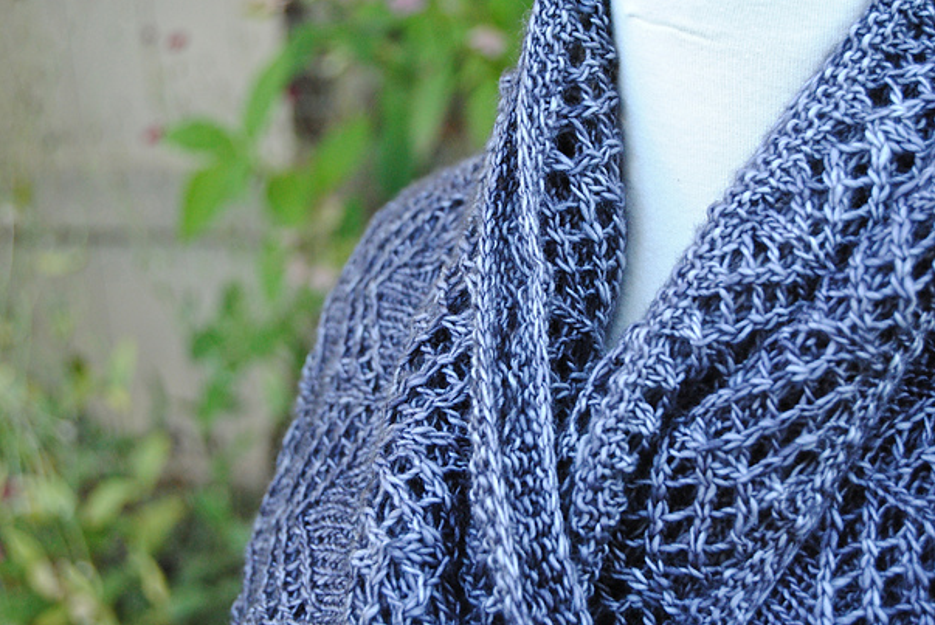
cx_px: 493
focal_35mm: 88
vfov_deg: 15.6
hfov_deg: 23.2
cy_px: 309
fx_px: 2275
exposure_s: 1/100
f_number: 5.6
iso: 800
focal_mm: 55
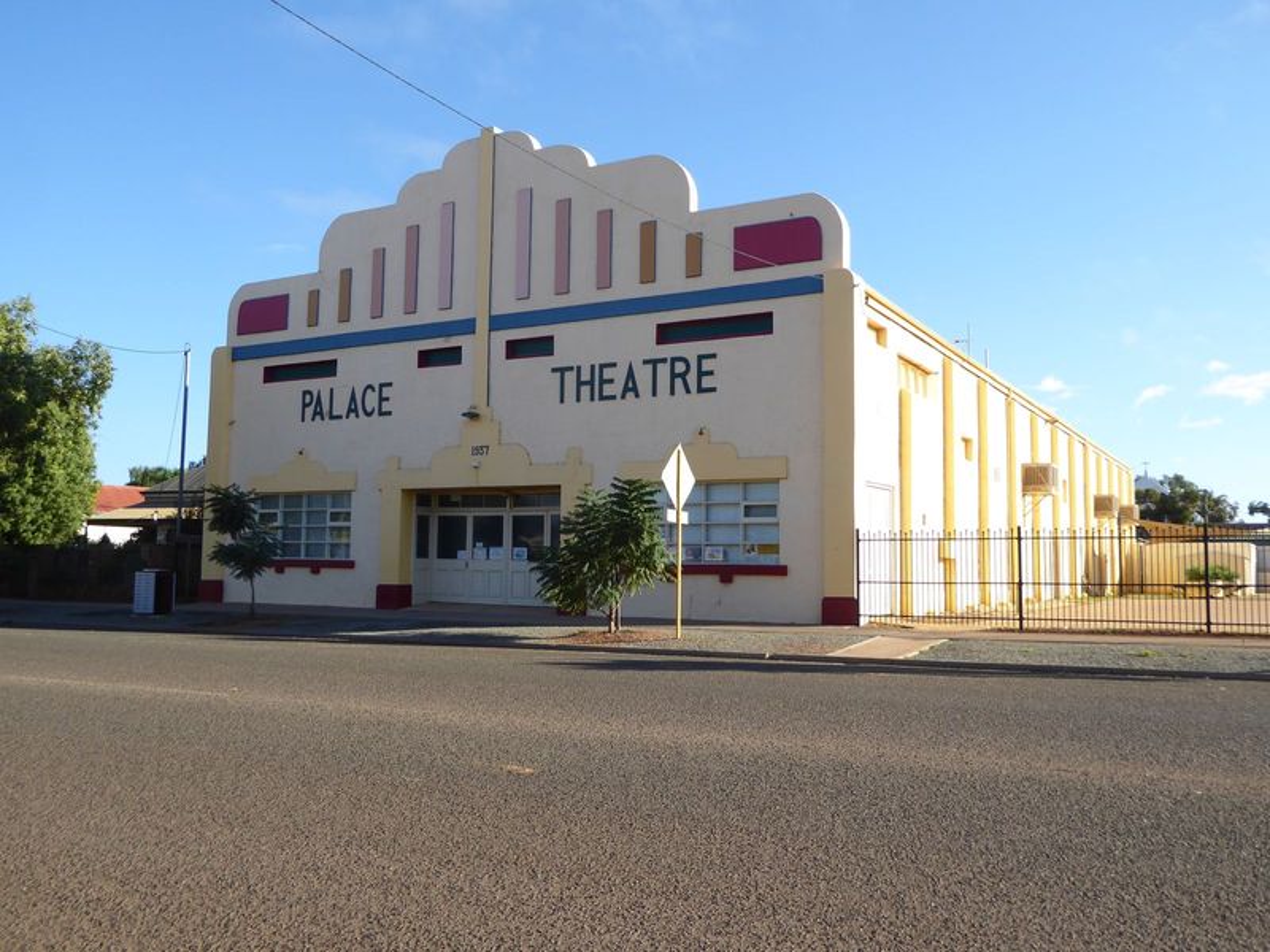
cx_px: 635
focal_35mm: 32
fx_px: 1174
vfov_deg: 44.2
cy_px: 476
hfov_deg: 56.8
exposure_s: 1/400
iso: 80
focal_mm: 5.4
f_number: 3.5
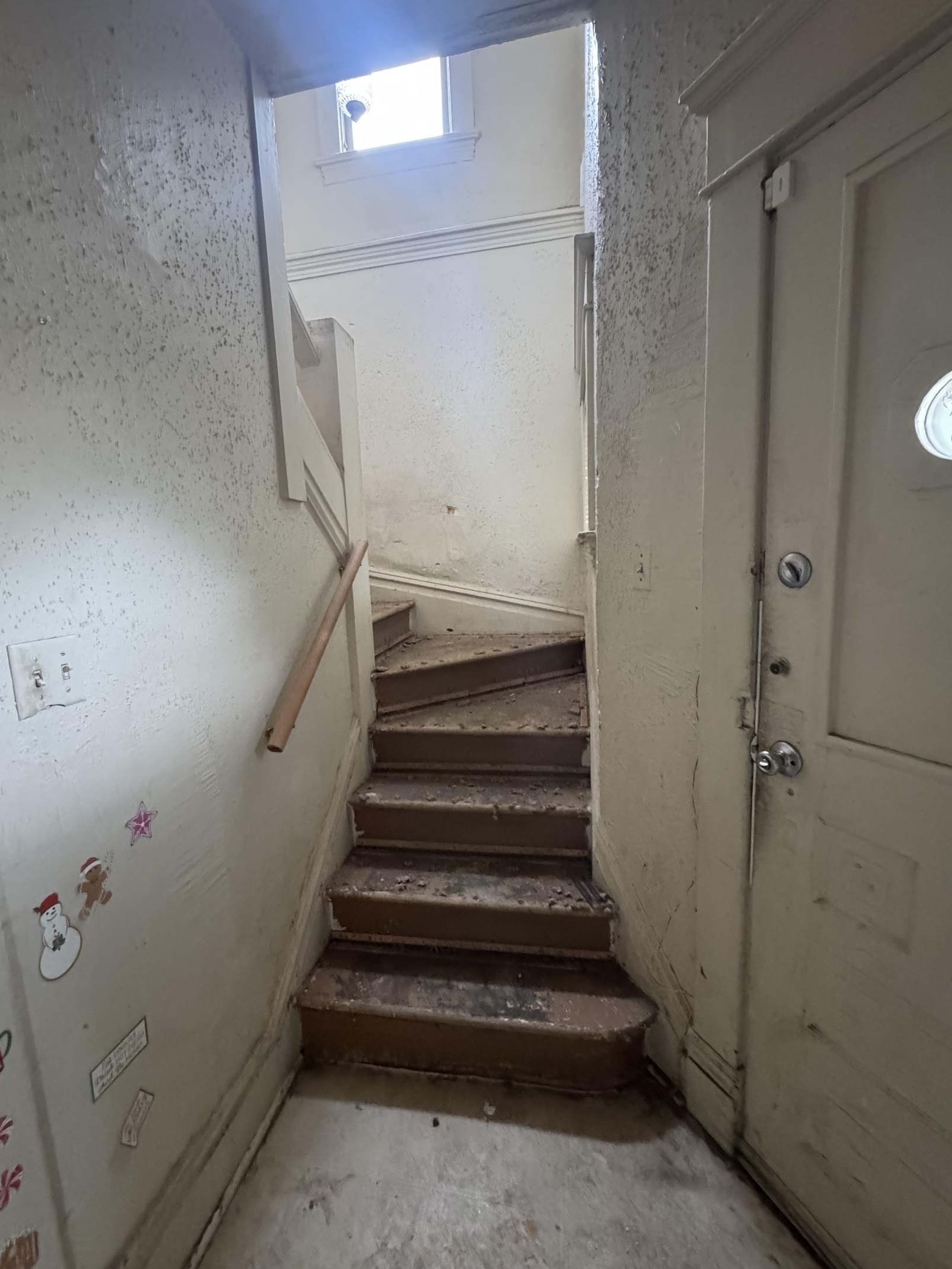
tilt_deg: -8.5
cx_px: 464
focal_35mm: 15
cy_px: 634
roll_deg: +4.2
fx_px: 550
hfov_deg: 81.7
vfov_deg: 98.2
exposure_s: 1/60
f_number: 2.2
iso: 1250
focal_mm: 2.22
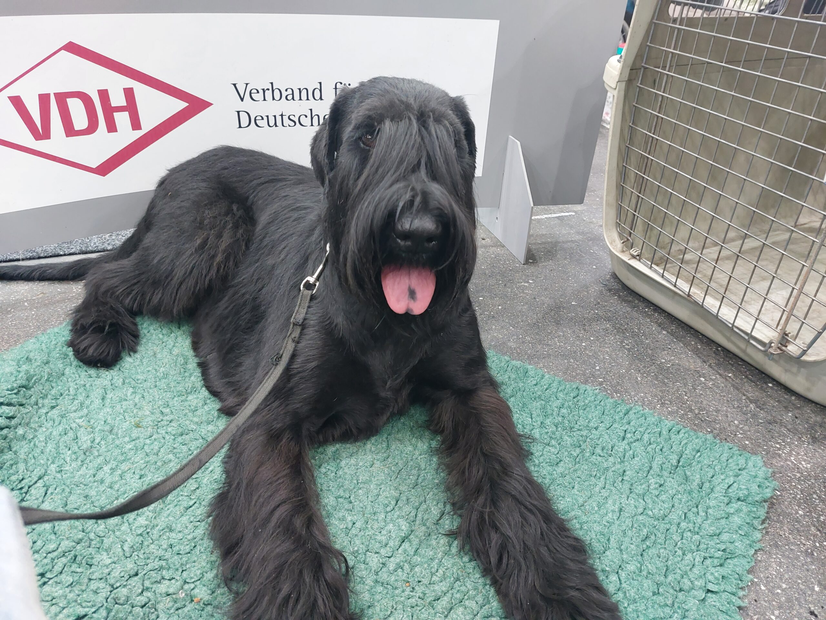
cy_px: 310
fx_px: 597
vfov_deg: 54.9
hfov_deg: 69.4
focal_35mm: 25
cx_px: 413
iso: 400
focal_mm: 5.23
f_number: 1.8
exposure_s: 1/50
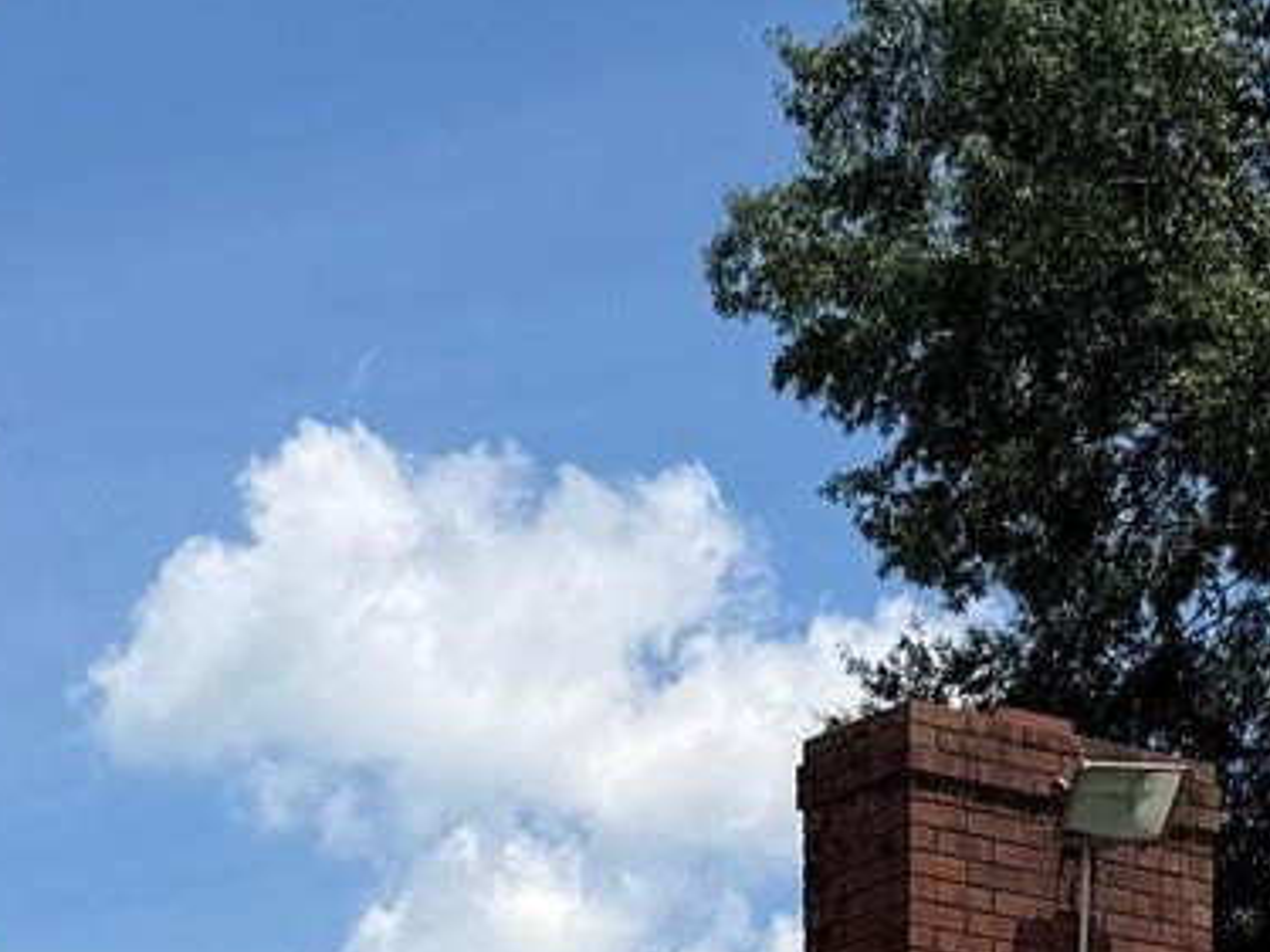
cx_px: 657
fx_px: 4805
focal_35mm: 131
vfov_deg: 9.6
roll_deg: +0.9
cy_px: 2541
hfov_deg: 15.1
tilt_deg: -3.8
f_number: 1.78
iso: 80
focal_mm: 6.76
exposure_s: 1/5714
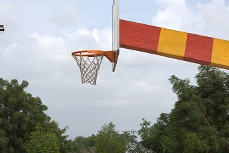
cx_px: 104
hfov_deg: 22.4
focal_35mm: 91
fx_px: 578
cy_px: 141
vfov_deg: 14.8
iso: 100
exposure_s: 1/60
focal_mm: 40
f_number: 9.5
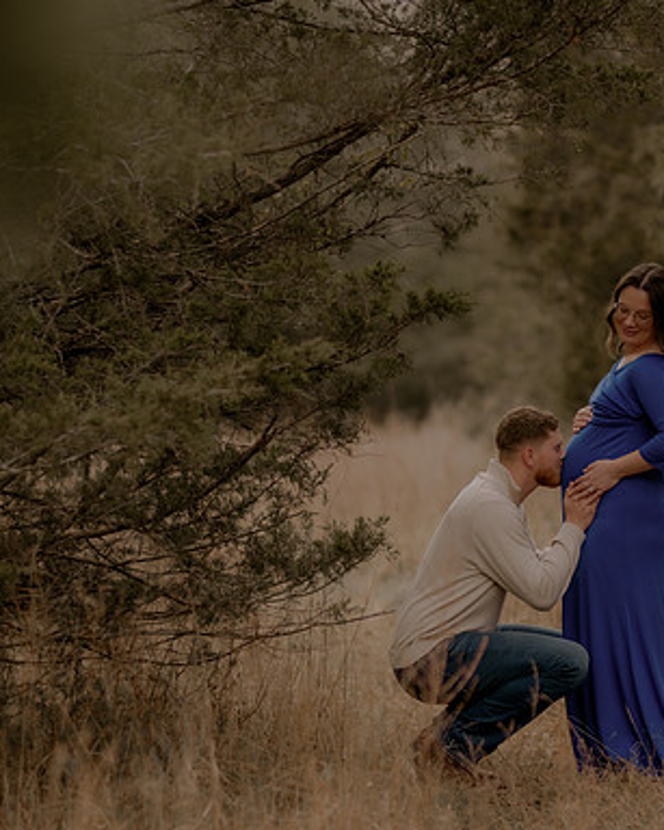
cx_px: 474
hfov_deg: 8.6
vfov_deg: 10.7
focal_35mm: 180
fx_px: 4423
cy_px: 415
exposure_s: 1/2000
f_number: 1.4
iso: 200
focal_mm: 85
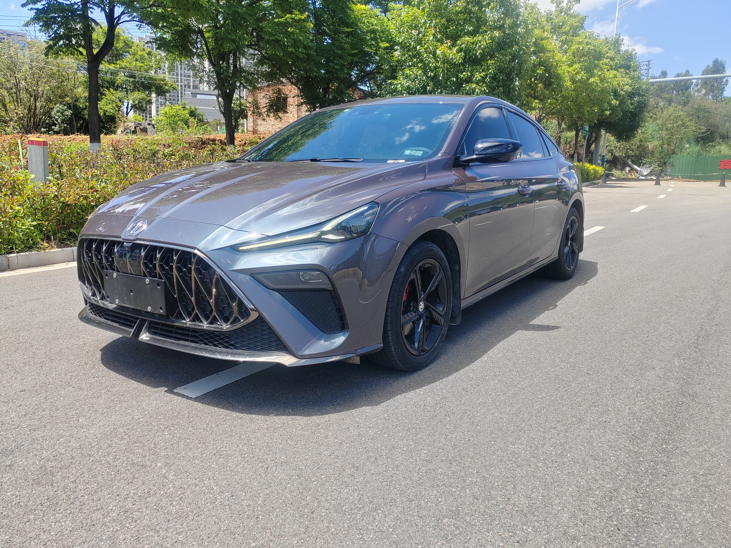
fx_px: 570
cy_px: 274
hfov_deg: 65.3
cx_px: 366
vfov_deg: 51.4
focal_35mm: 27
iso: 100
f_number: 1.9
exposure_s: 1/740
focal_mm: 5.52
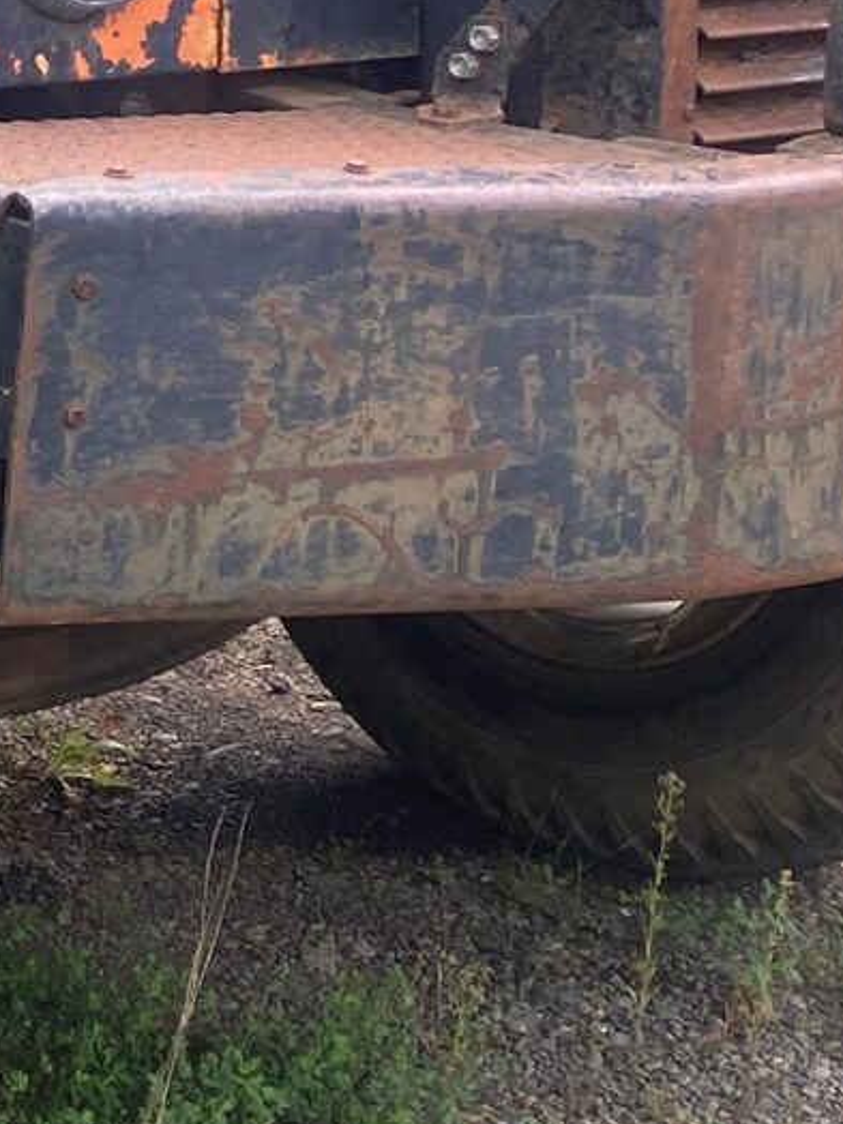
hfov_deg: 10.6
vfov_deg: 15.0
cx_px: -875
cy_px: -182
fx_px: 4124
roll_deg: -0.5
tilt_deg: -5.9
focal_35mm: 127
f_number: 1.8
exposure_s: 1/345
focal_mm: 4.25
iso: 32
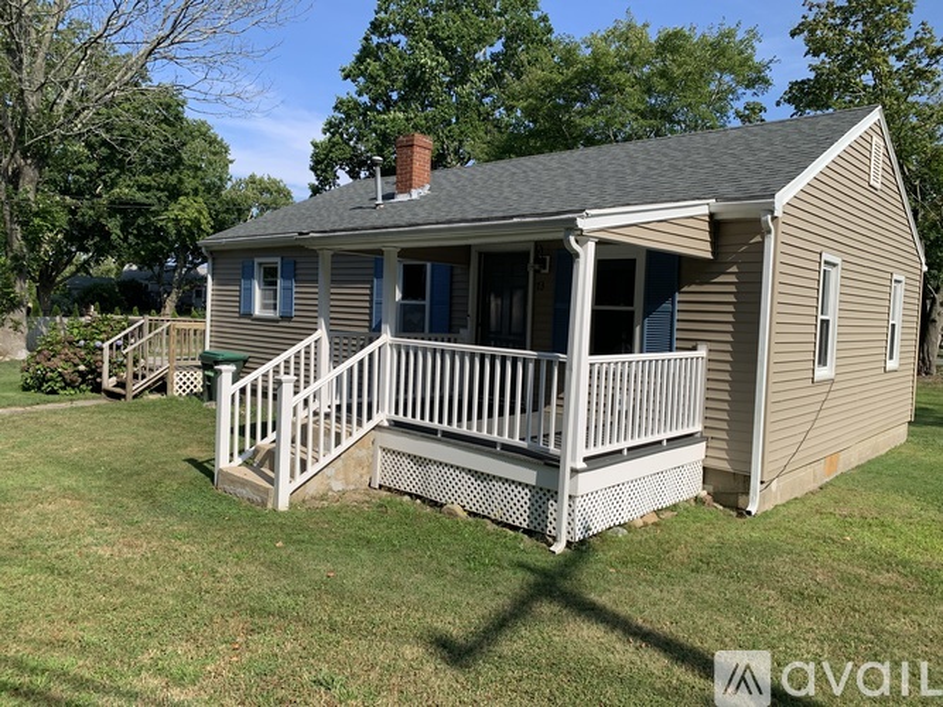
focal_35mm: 26
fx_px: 708
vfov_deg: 53.0
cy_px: 354
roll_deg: -2.3
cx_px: 472
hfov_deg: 67.3
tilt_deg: -1.6
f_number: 1.8
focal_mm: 4.25
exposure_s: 1/2033
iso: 25
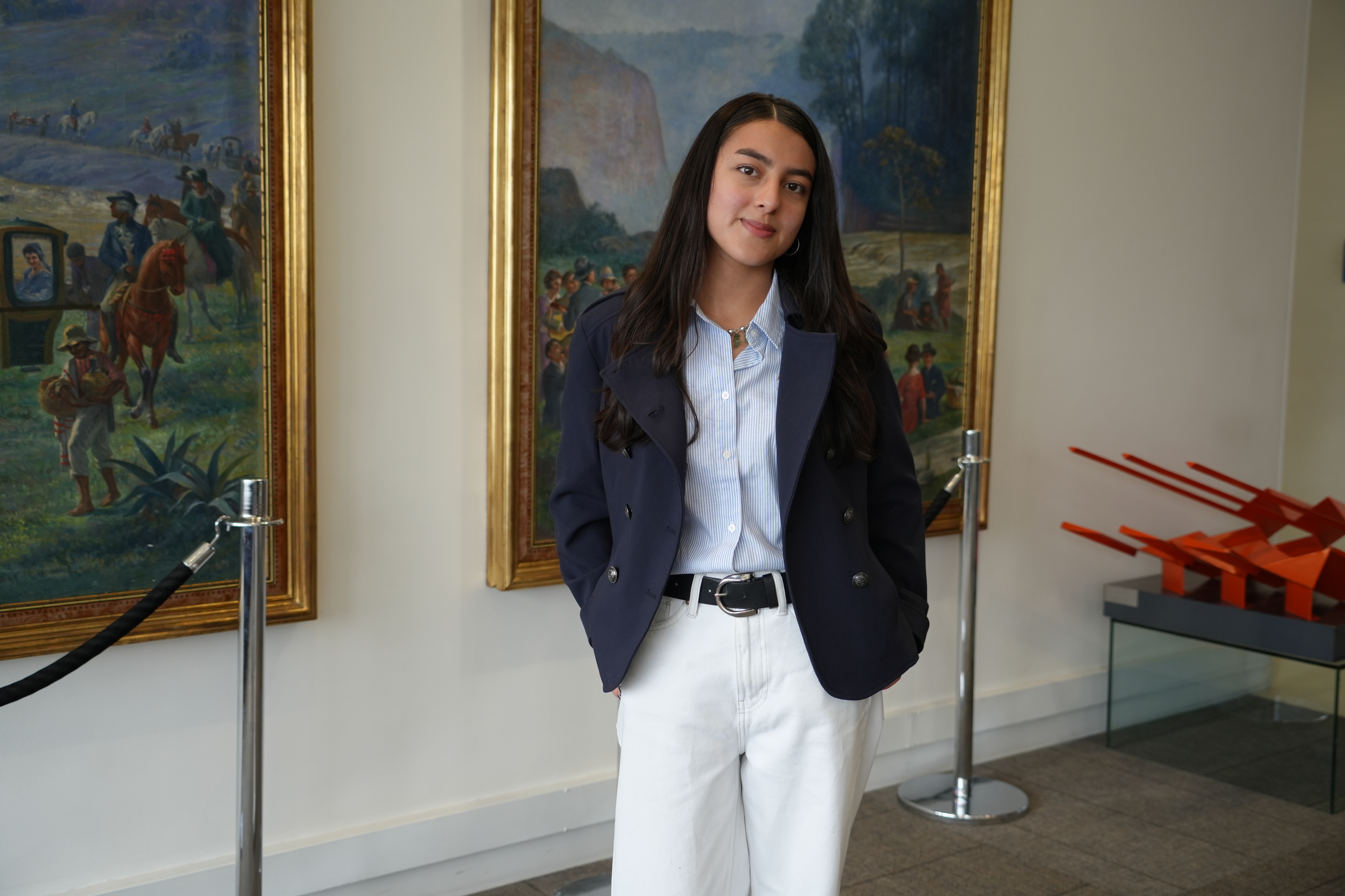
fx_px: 1420
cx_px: 672
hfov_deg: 50.7
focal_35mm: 38
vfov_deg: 35.1
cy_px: 448
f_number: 4
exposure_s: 1/160
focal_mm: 38
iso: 640
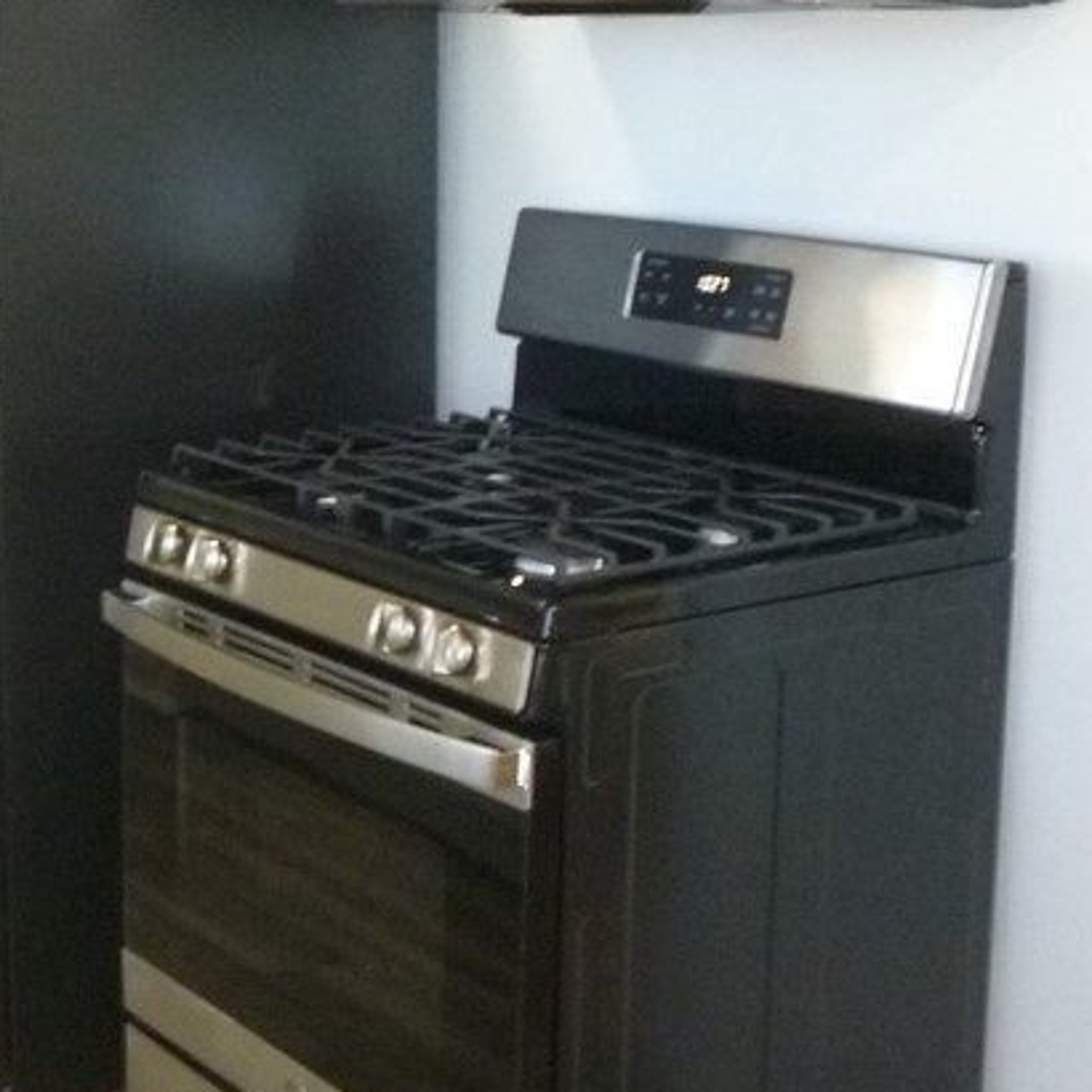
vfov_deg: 26.8
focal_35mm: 64
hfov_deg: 25.9
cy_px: 386
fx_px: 2284
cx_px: 75
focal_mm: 5.2
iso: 400
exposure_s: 1/40
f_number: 3.3
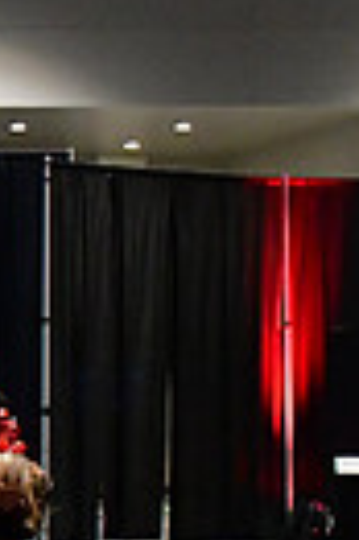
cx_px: -805
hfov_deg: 7.6
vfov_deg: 13.6
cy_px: 390
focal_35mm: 151
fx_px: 2265
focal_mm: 23
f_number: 4
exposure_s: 1/400
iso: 3600
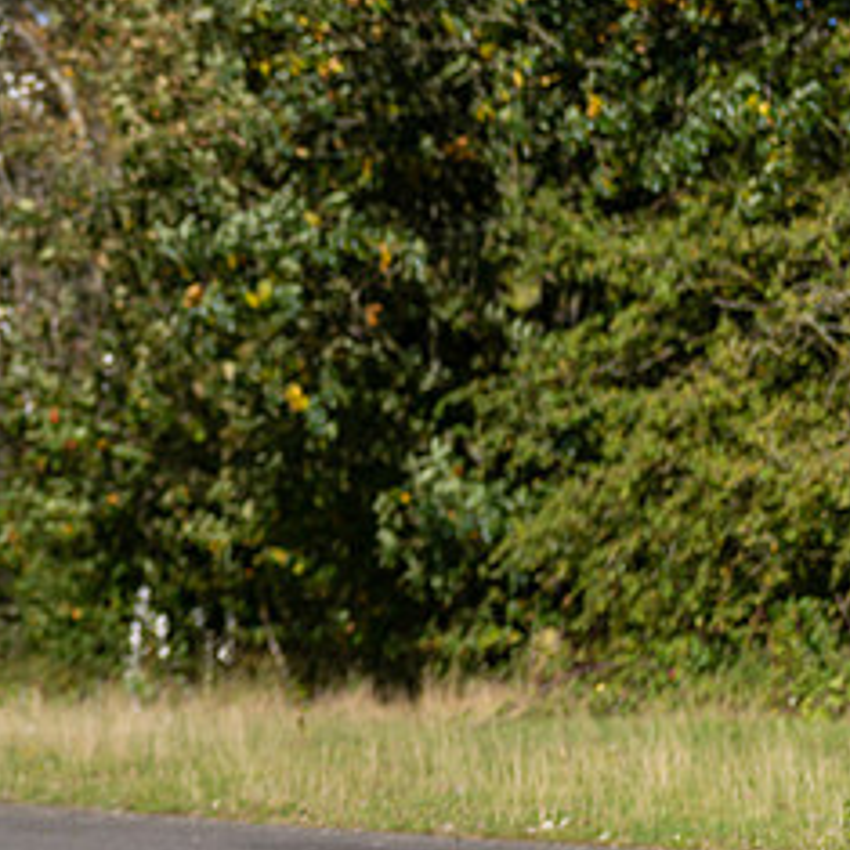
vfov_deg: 11.7
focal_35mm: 149
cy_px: 385
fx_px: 4139
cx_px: -275
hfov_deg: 11.4
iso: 160
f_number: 2.8
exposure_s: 1/4000
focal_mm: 62
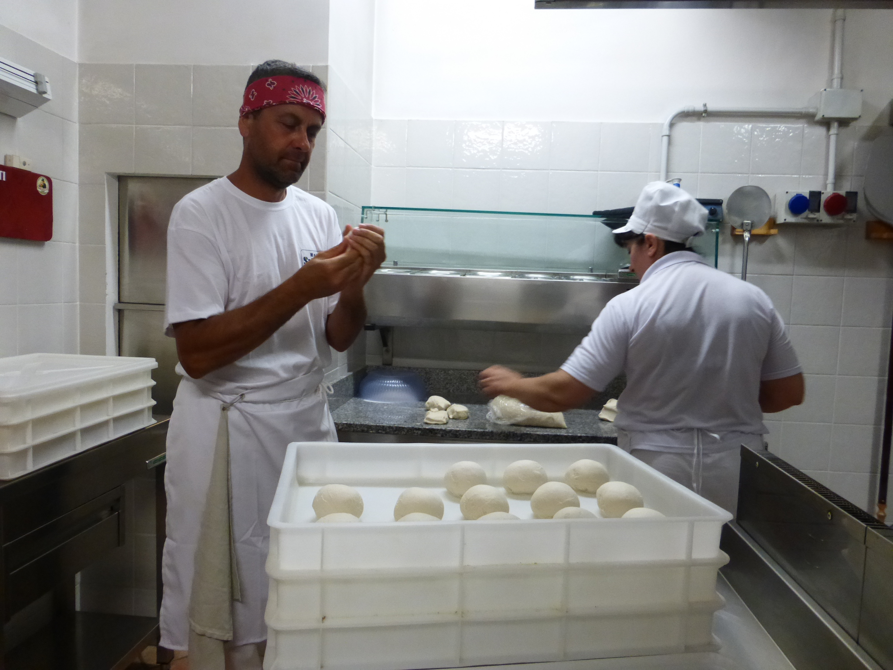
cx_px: 446
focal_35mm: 24
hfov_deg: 71.6
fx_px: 619
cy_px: 335
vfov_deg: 56.8
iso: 400
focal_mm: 4.3
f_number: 3.3
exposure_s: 1/30
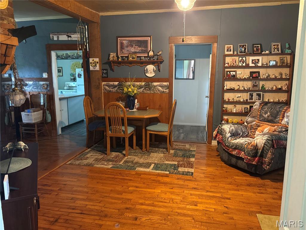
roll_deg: +0.1
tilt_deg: -9.3
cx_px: 153
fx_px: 230
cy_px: 115
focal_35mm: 26
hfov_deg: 67.3
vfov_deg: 53.1
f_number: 1.6
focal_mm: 5.96
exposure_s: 1/30
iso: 640
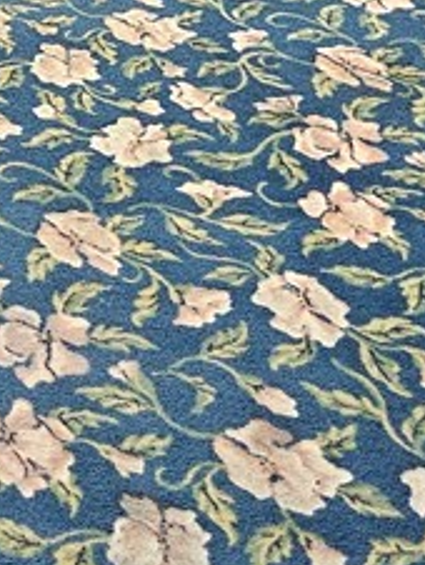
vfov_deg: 15.1
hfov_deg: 12.9
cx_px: -355
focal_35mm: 104
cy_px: -582
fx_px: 1699
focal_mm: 6.3
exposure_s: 1/120
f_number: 1.7
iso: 400
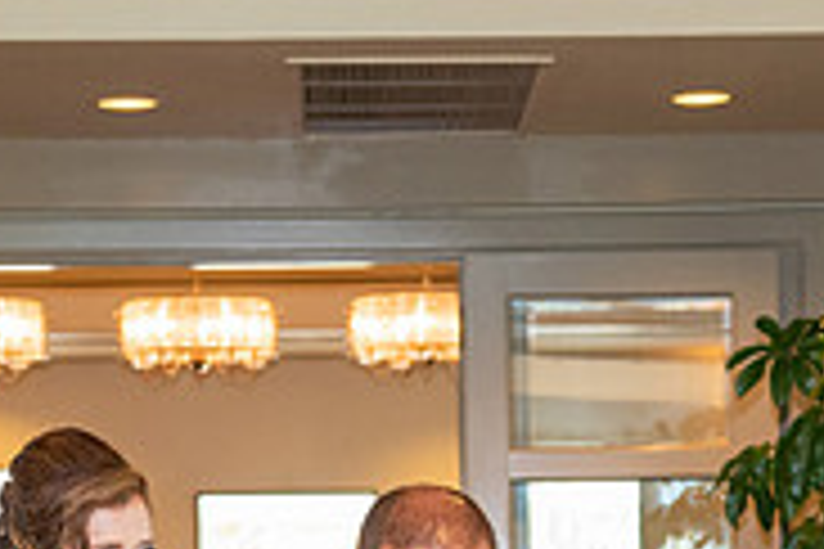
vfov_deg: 8.8
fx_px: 3479
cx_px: 446
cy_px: 803
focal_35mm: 152
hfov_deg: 13.5
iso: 1250
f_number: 3.5
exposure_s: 1/125
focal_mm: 48
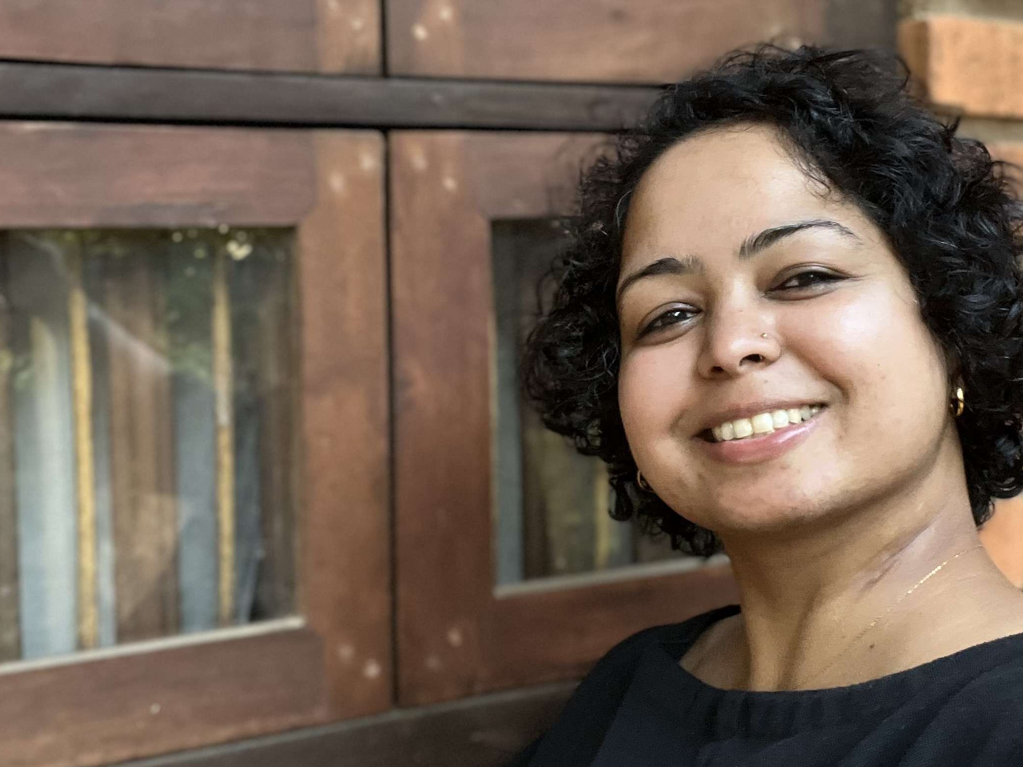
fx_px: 1330
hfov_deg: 41.8
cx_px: 627
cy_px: 313
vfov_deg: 32.1
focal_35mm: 45
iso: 320
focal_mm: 2.71
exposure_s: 1/60
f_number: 2.2
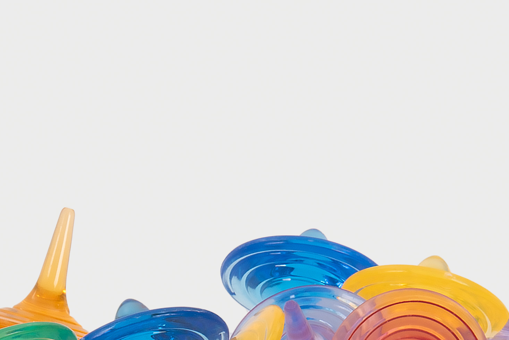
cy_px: 635
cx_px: 244
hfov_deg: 5.9
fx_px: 4923
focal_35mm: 348
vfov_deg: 3.9
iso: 100
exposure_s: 1/160
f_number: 18
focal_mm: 85
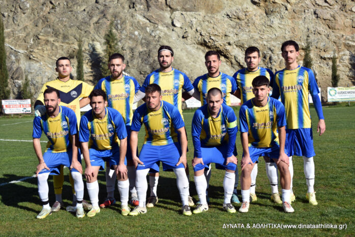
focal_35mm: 60
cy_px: 118
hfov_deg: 33.4
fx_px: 592
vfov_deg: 22.6
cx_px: 178
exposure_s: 1/640
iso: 100
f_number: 5
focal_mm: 40
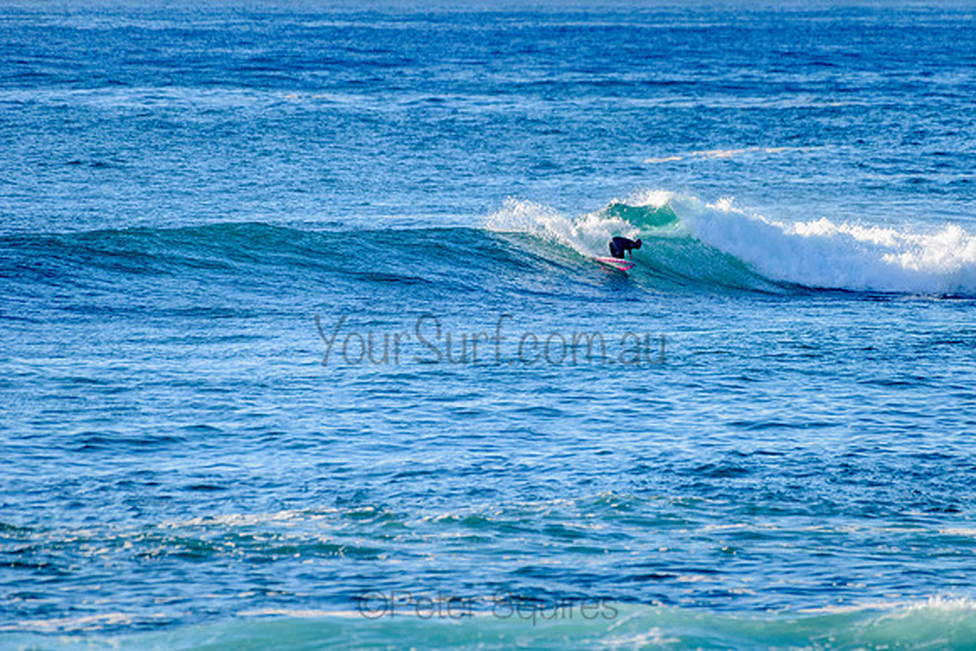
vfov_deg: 2.2
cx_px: 598
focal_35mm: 613
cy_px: 277
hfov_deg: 3.4
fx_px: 16628
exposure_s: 1/2000
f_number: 5.6
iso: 320
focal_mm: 500
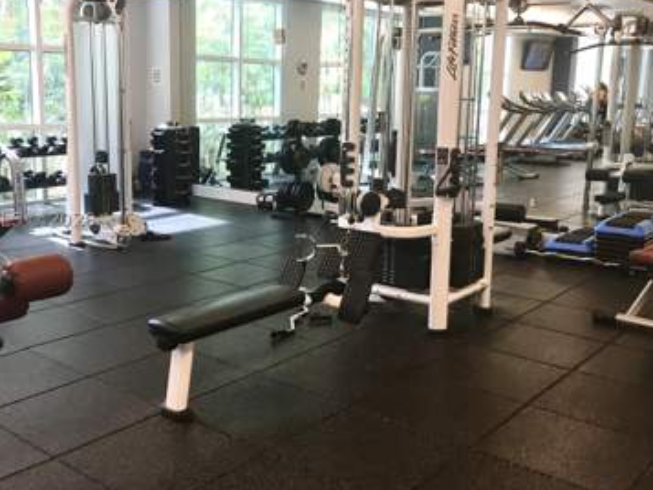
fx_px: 736
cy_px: 219
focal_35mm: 39
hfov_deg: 47.6
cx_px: 263
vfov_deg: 36.8
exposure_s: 1/30
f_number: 2.2
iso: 25
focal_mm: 4.15
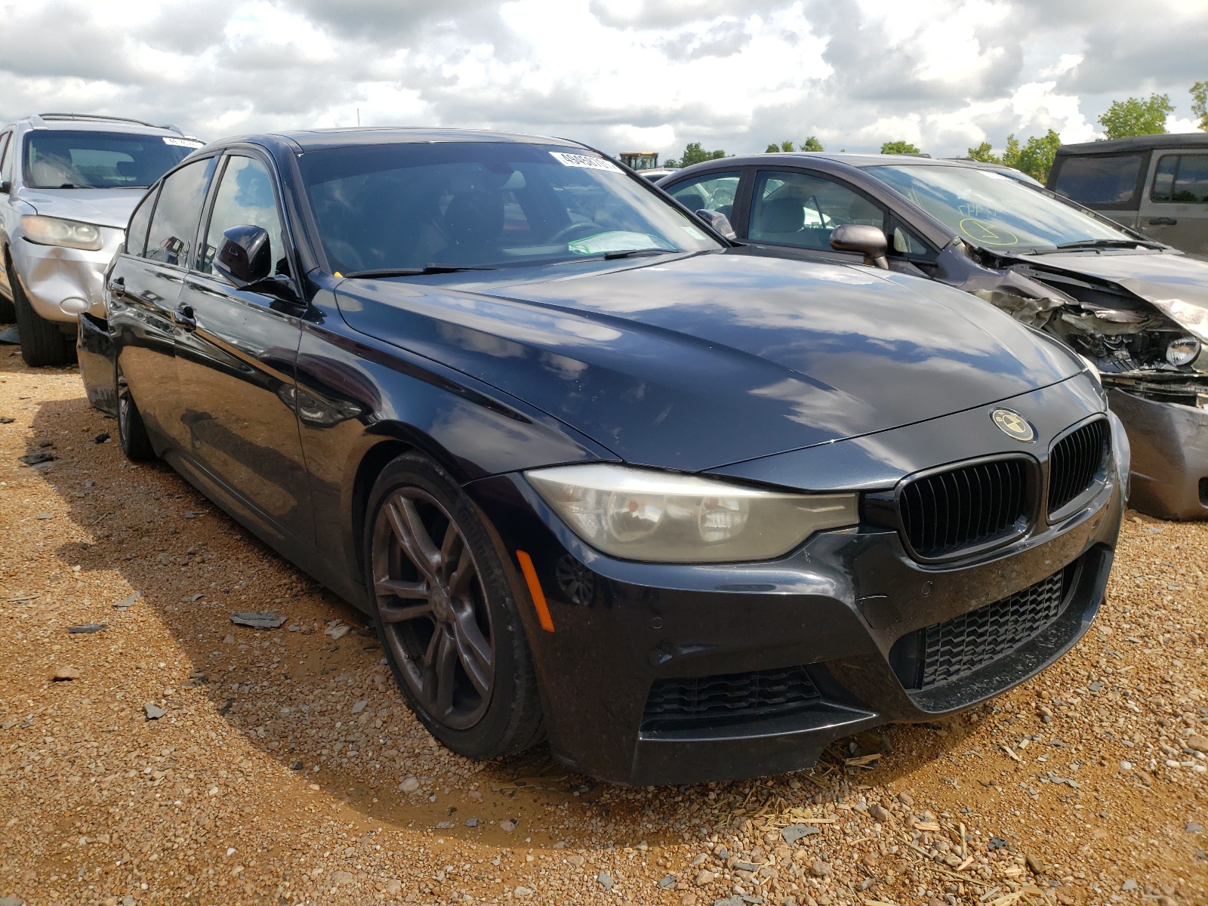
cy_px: 453
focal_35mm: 26
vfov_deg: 53.1
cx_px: 604
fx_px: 907
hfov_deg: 67.3
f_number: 1.5
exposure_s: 1/2000
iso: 50
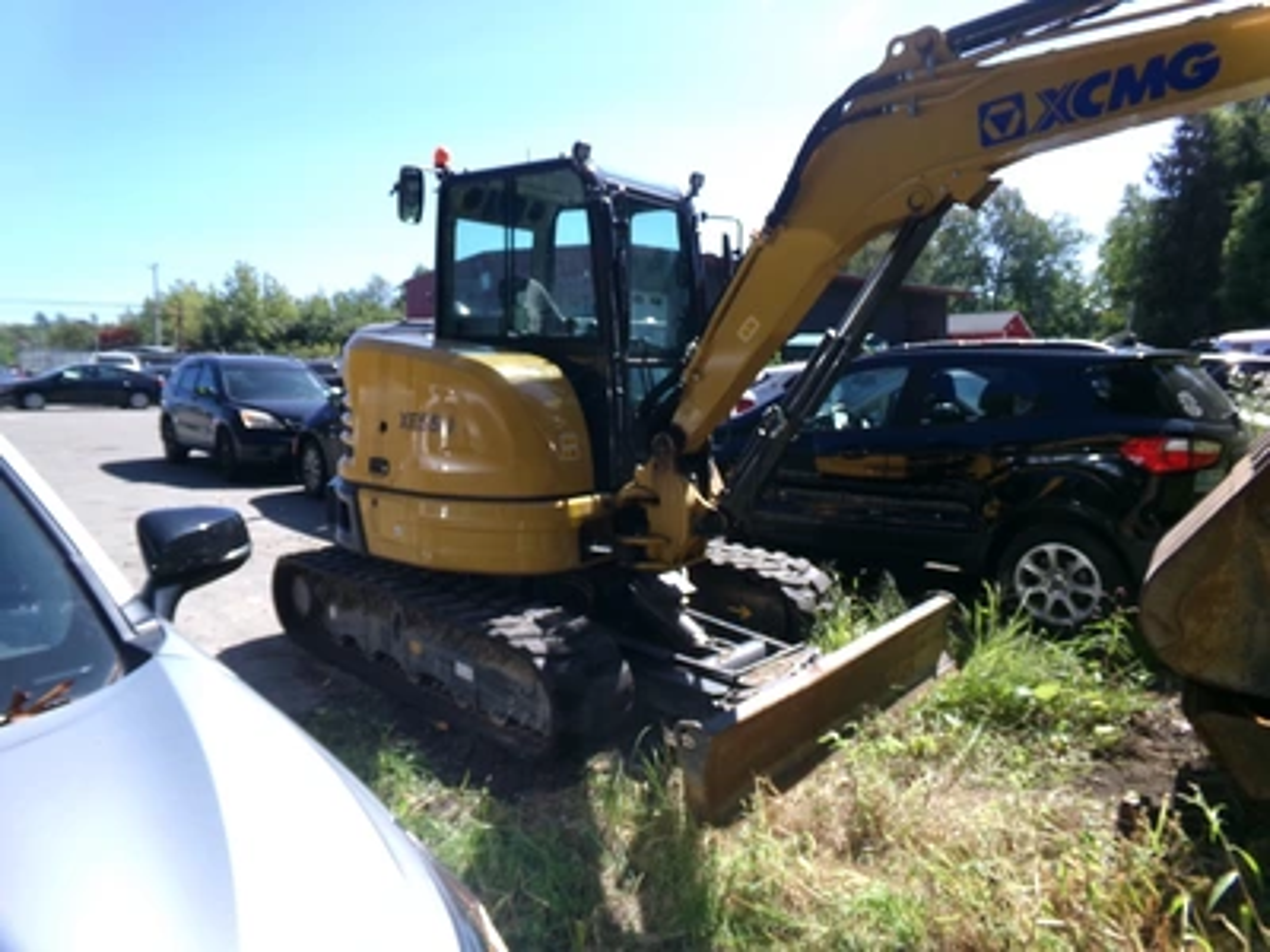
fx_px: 881
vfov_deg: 56.8
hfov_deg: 71.6
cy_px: 476
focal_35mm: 24
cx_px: 635
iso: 100
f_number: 11.07
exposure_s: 1/56
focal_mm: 4.3
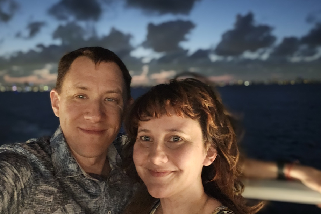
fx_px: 303
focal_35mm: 34
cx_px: 162
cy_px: 113
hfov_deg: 55.8
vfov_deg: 38.9
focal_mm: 3.3
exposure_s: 1/15
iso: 1250
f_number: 2.2
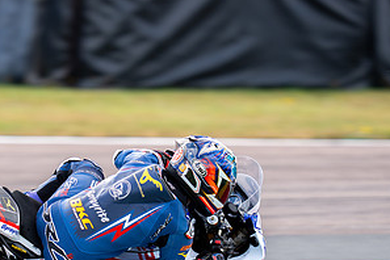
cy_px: 222
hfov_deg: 2.5
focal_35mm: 819
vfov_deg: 1.7
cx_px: 100
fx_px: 8872
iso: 80
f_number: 3.2
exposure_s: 1/400
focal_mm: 400
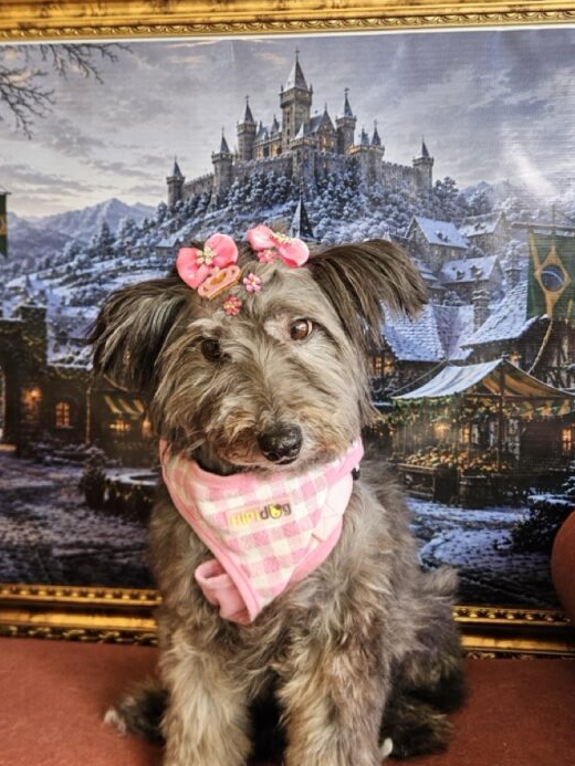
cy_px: 335
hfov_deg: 41.7
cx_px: 255
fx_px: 753
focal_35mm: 34
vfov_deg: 53.8
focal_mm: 5.4
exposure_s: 1/207
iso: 160
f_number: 1.8
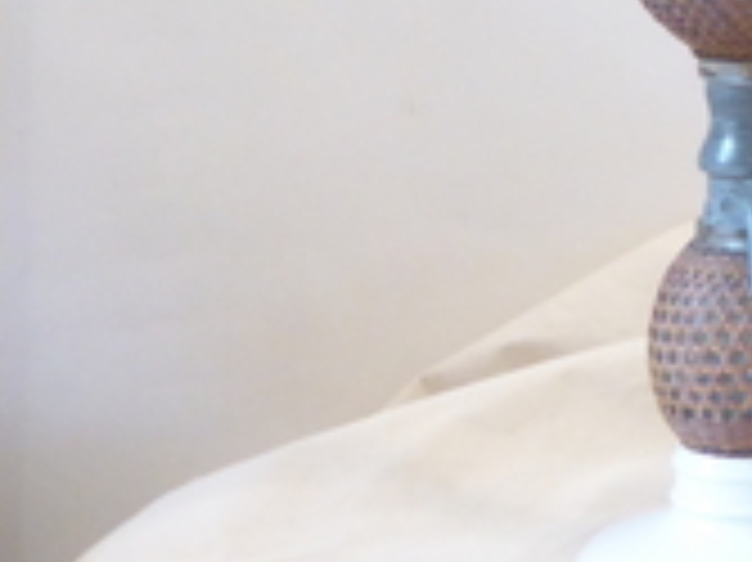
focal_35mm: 133
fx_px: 2887
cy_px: -198
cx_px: 1261
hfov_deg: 13.6
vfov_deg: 10.8
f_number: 6.3
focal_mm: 6.7
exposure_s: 1/4
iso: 640
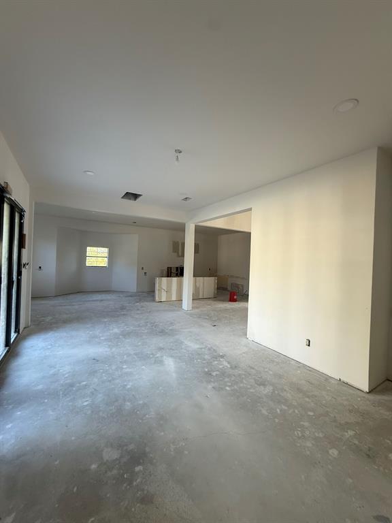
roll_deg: -0.8
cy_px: 262
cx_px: 196
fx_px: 211
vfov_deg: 102.1
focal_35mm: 14
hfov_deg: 85.7
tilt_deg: +0.0
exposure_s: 1/99
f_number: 2.2
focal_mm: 2.22
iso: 125
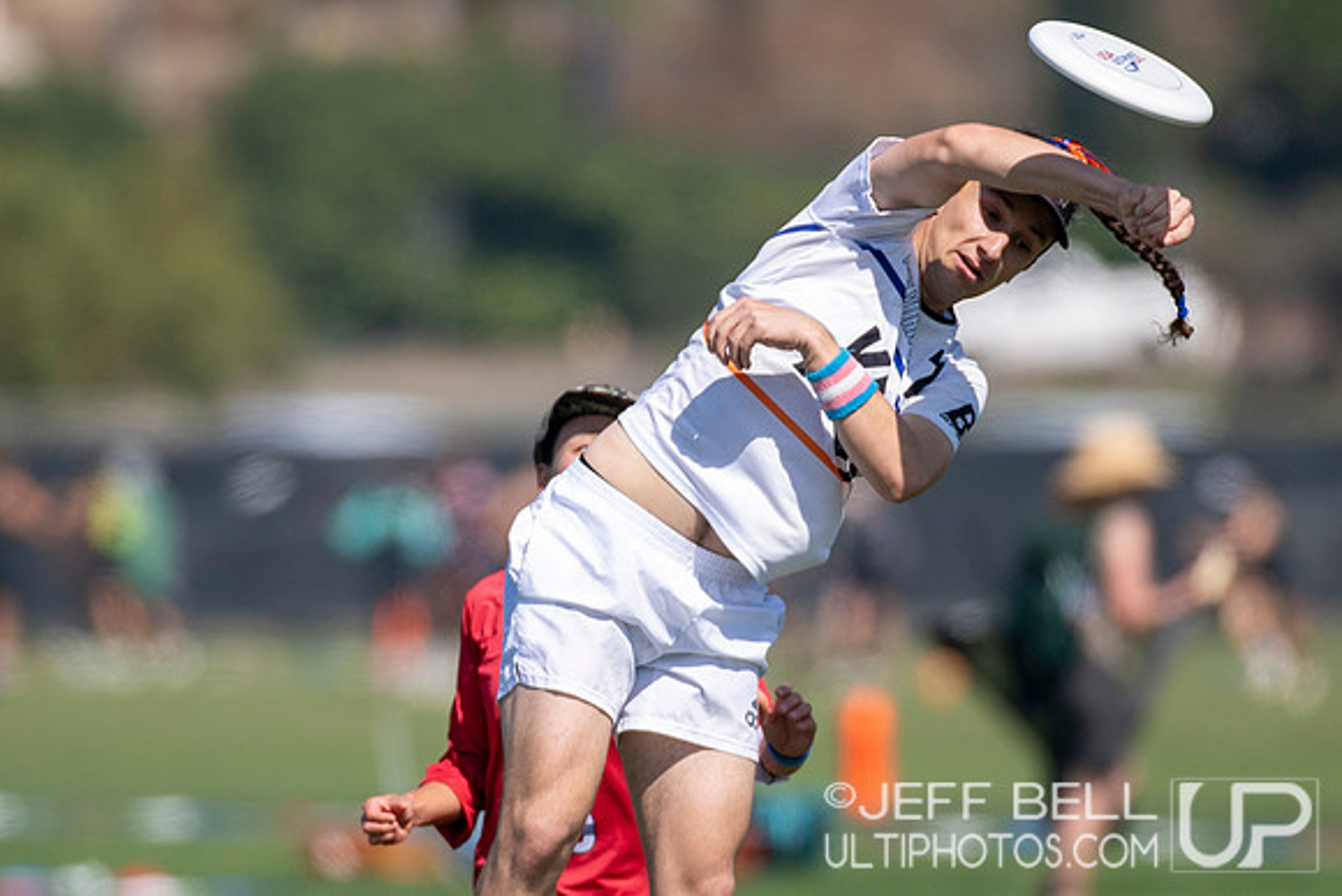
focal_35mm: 768
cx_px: 614
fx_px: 28628
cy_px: 547
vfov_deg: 1.8
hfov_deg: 2.7
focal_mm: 300
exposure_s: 1/2500
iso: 125
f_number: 3.2
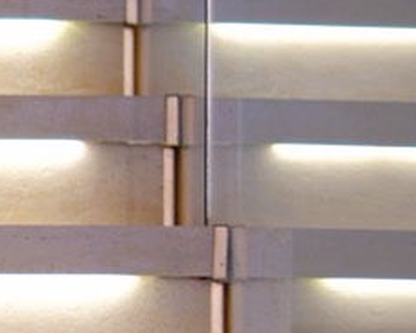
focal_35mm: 220
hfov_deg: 8.4
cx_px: -330
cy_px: 306
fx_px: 2711
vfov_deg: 7.0
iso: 125
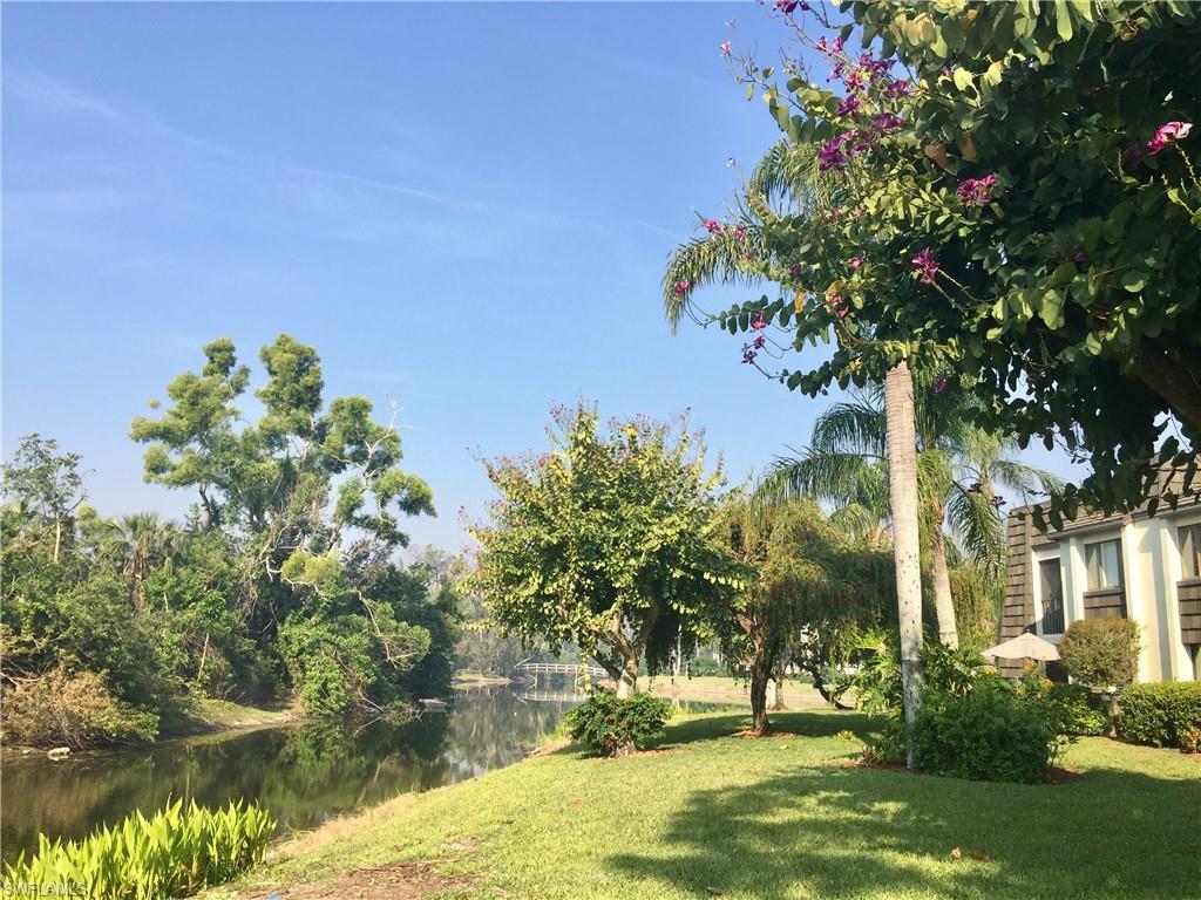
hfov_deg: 61.7
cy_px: 450
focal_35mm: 29
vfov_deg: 48.2
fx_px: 1006
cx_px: 600
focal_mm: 4.15
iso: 32
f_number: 2.2
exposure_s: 1/1236
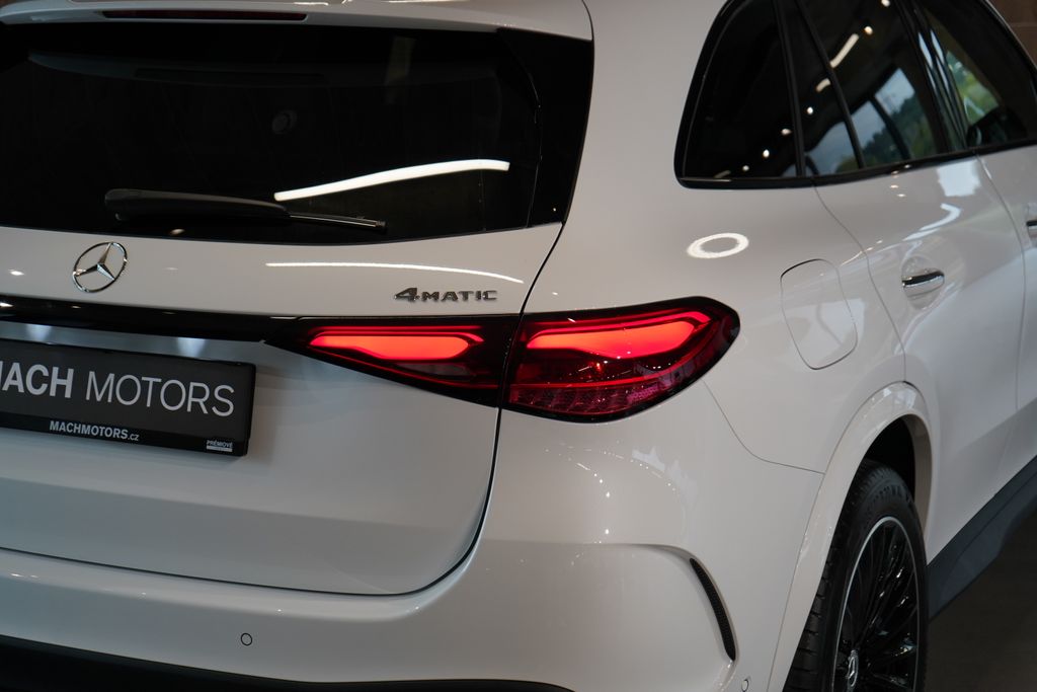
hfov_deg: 28.8
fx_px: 2017
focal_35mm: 70
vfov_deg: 19.5
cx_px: 518
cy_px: 346
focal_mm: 70
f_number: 5.6
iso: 1250
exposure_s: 1/160
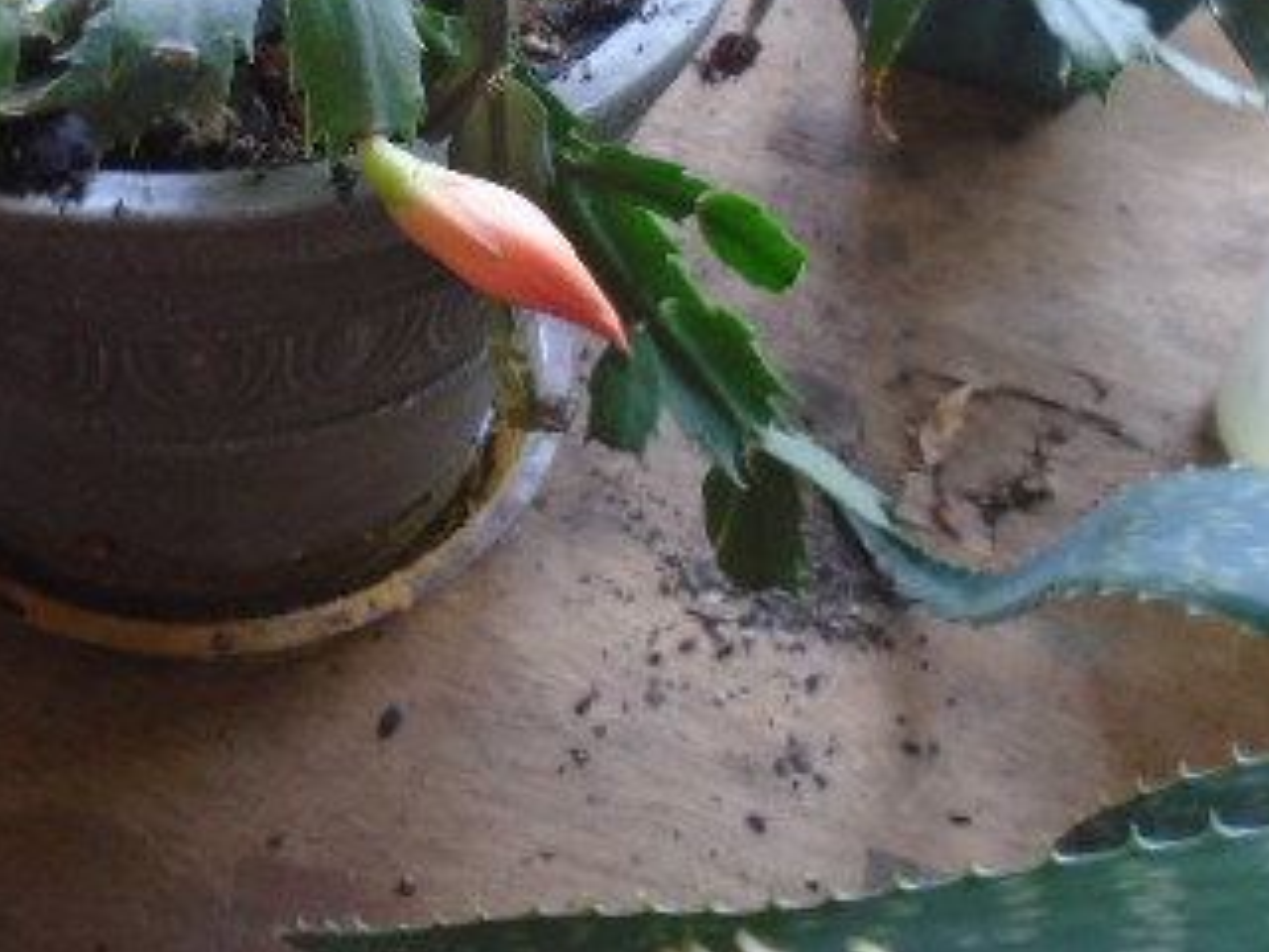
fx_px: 1906
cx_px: 492
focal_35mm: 52
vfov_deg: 26.9
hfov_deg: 36.6
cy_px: 67
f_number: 3.2
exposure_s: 1/50
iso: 320
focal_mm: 4.6
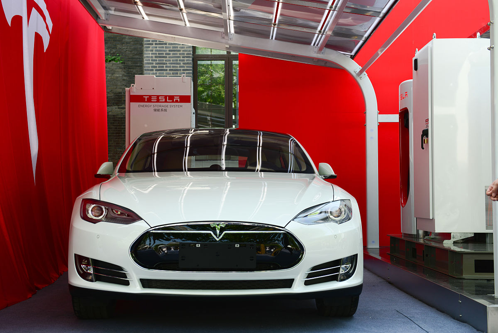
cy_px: 166
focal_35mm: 55
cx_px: 249
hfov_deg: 36.2
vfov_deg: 24.6
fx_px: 761
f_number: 5.6
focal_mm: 55
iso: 100
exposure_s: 1/160
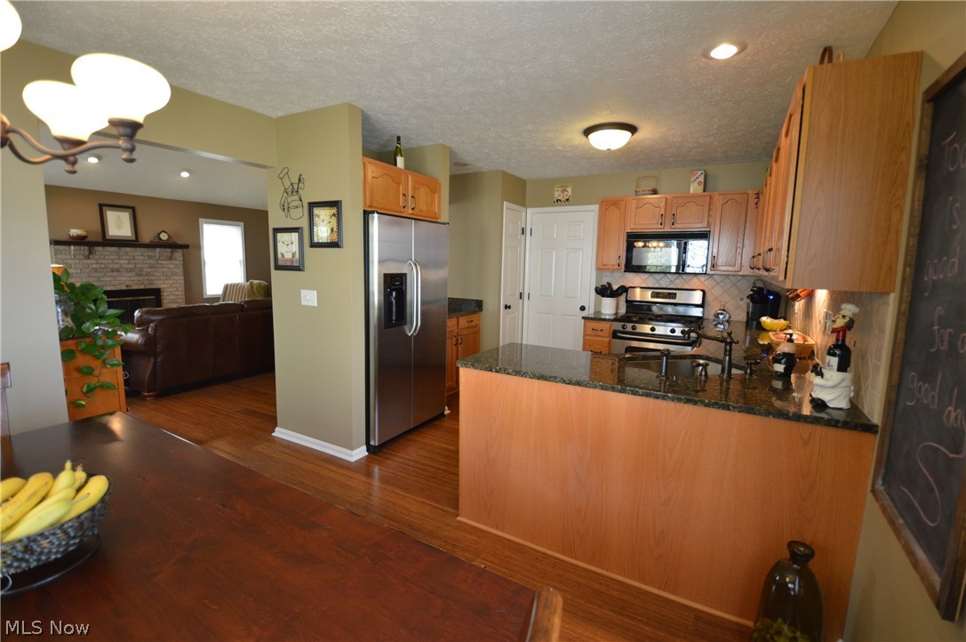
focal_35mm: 15
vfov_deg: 77.2
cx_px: 483
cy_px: 321
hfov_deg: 100.5
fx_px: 402
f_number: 3.5
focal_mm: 10
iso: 640
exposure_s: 1/60
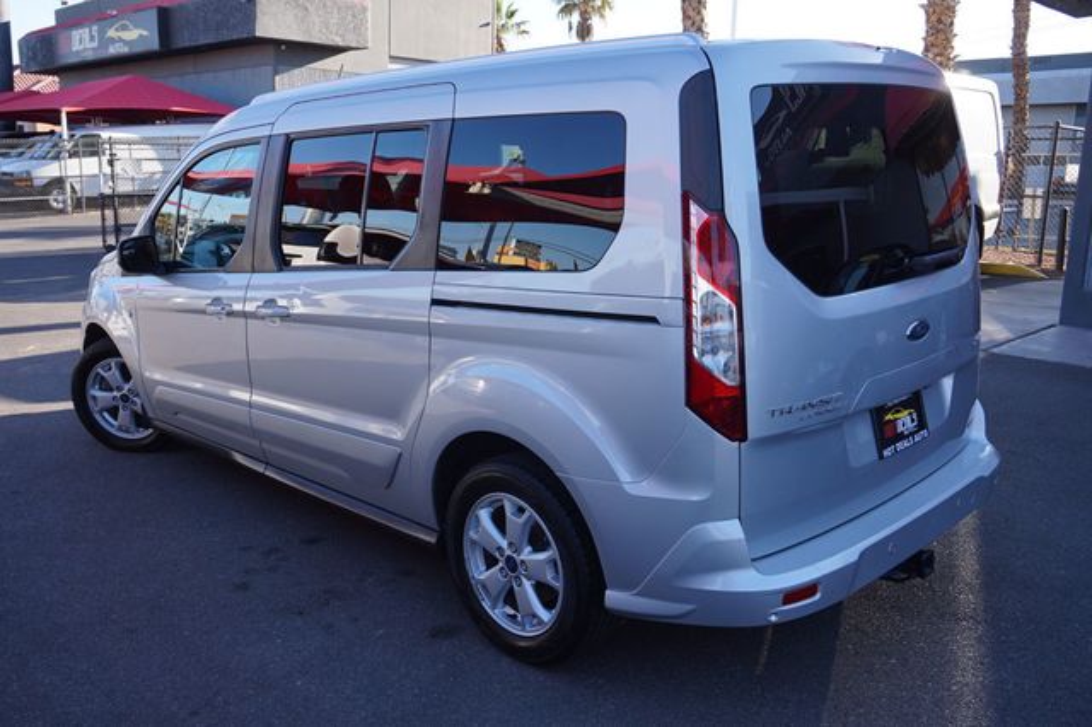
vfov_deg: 41.7
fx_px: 955
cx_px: 546
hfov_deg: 59.5
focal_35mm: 32
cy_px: 364
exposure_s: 1/80
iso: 100
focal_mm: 21
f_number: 6.3
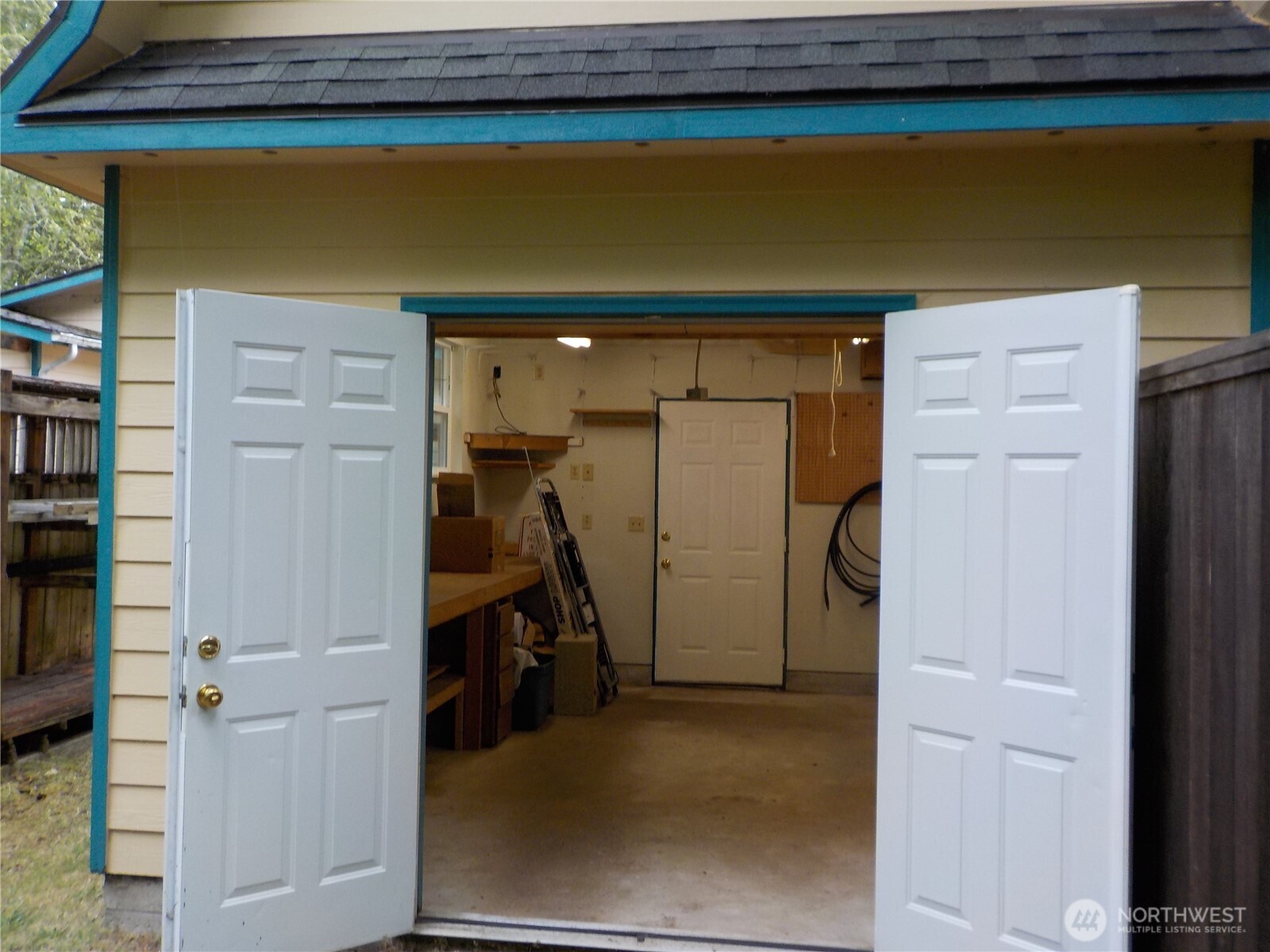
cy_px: 476
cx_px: 635
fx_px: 1101
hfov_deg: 60.0
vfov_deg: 46.8
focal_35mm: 30
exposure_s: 1/40
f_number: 3.3
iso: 125
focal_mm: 4.1
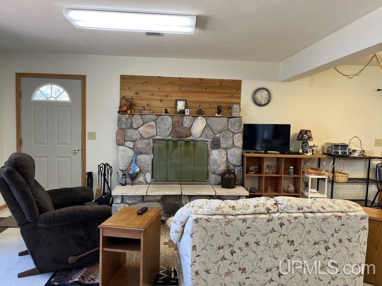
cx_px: 191
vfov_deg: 53.1
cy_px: 143
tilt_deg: -3.7
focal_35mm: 26
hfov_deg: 67.3
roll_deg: -2.4
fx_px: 287
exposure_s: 1/120
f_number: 1.6
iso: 100
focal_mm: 5.1
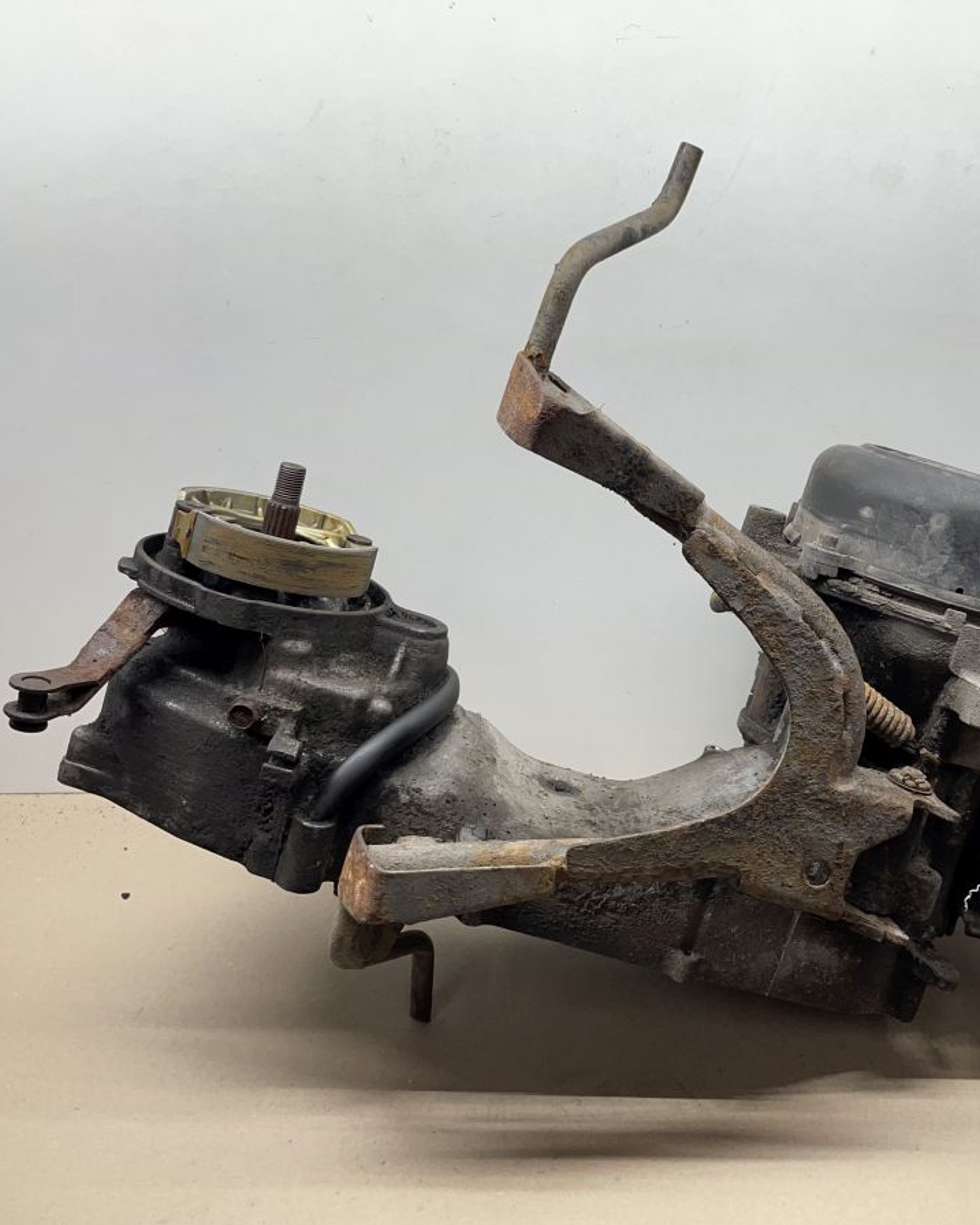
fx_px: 1232
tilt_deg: -32.0
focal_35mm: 34
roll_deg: +1.1
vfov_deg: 52.8
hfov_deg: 42.6
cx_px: 671
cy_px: 611
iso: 50
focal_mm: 4.2
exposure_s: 1/100
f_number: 1.6
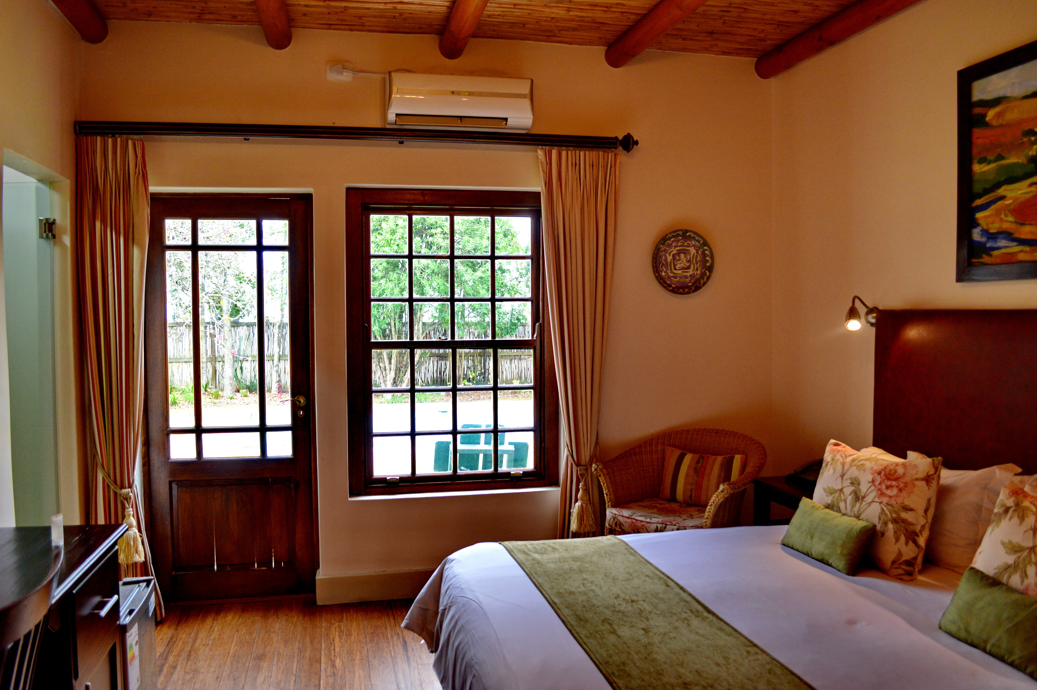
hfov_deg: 67.4
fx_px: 777
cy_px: 345
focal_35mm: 27
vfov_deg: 47.8
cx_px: 518
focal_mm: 18
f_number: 4
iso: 400
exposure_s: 1/60
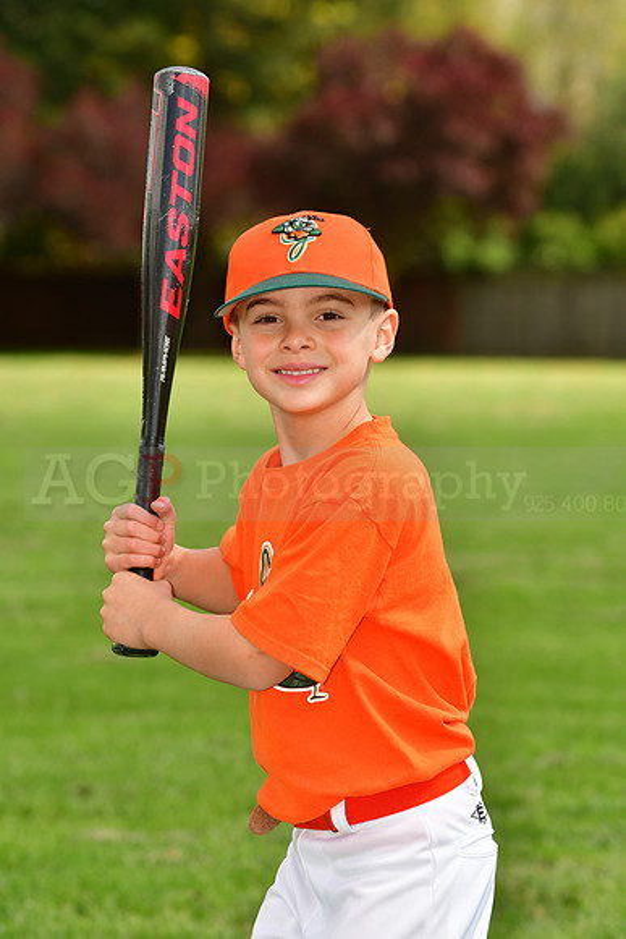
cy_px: 470
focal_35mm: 180
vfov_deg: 11.4
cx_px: 313
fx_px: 4692
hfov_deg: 7.6
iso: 200
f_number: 5
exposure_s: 1/640
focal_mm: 120
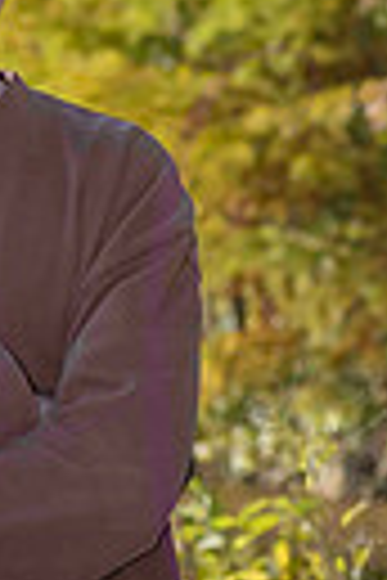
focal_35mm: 278
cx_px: 54
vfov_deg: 7.4
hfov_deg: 4.9
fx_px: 4482
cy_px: 112
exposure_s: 1/640
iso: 400
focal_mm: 80
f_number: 5.6
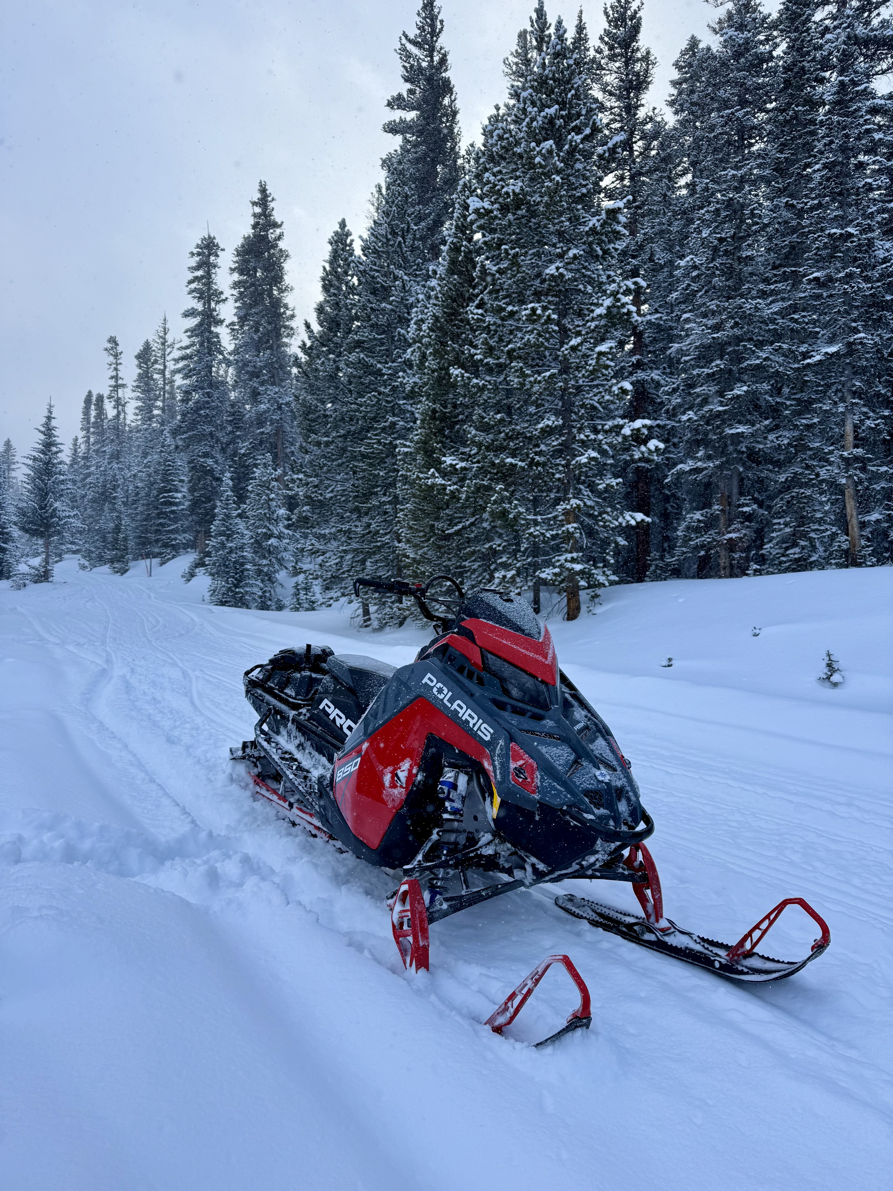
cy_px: 596
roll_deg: -0.8
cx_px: 446
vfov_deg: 71.6
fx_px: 826
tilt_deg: +2.0
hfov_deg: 56.8
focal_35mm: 24
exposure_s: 1/1091
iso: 80
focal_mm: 6.76
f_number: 1.78
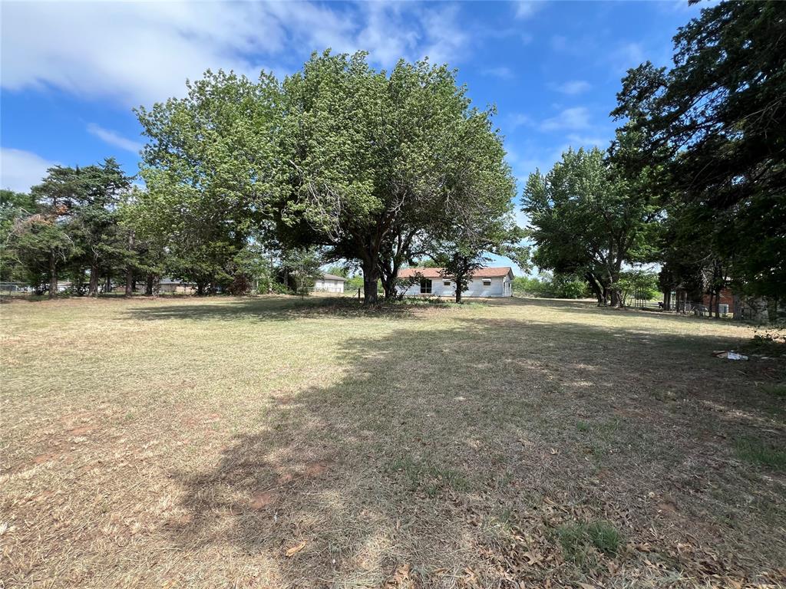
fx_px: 295
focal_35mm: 13
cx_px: 393
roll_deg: -2.2
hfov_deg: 106.2
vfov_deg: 89.9
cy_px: 294
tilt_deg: +2.7
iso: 32
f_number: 1.8
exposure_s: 1/661
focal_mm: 1.57
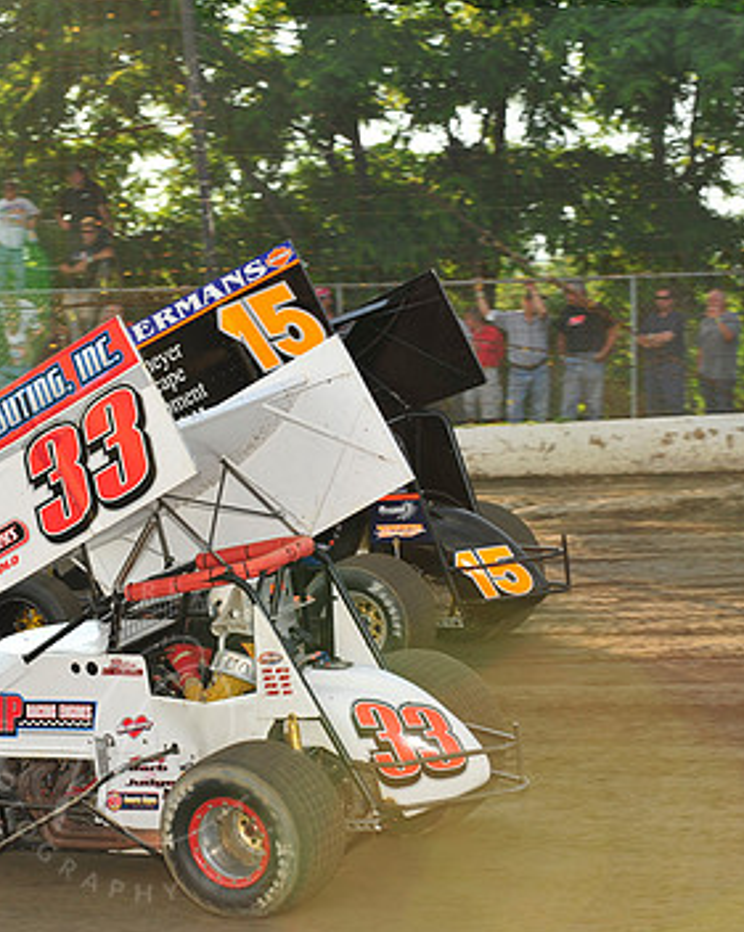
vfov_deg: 14.5
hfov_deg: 11.5
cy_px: 498
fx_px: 3666
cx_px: 148
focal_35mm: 133
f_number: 9
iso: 400
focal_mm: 86
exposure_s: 1/250
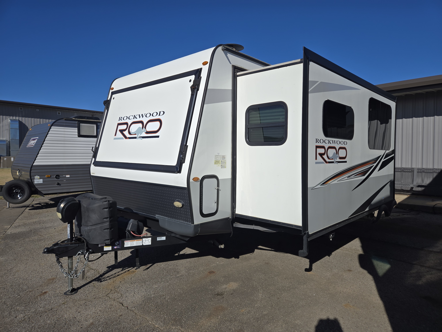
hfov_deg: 73.9
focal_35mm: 23
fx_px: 294
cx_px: 221
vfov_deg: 58.9
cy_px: 166
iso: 25
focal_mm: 5.4
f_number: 1.8
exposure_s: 1/4087
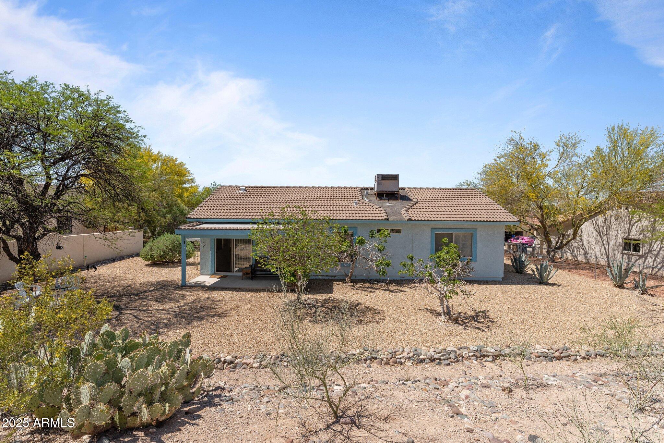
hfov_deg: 92.6
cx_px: 332
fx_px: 317
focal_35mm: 17
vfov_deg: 69.8
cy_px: 222
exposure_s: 1/1600
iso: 400
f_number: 8
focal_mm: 17.2
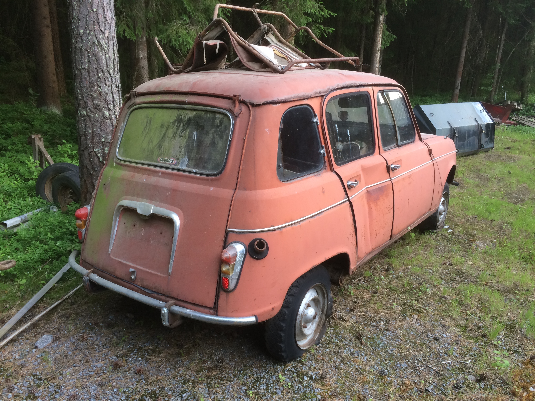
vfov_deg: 48.2
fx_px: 448
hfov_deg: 61.7
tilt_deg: -18.7
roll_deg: -1.8
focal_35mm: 29
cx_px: 268
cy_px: 200
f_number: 2.2
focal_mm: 4.15
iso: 32
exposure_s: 1/33
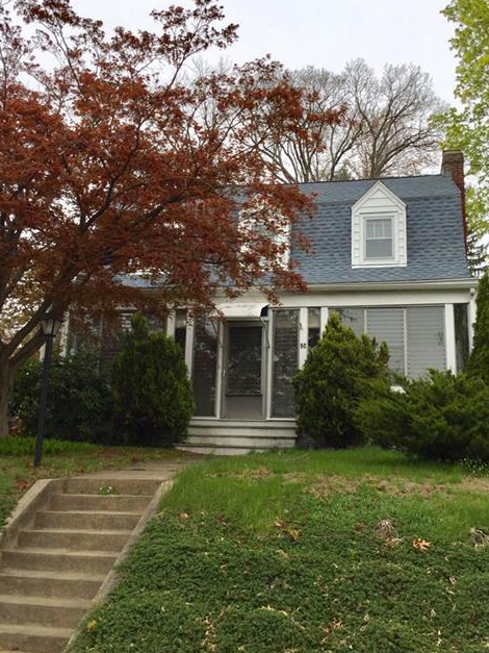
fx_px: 716
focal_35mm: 38
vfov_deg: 49.0
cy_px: 327
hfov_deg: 37.7
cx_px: 244
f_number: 2.4
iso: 25
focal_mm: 3.3
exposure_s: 1/314
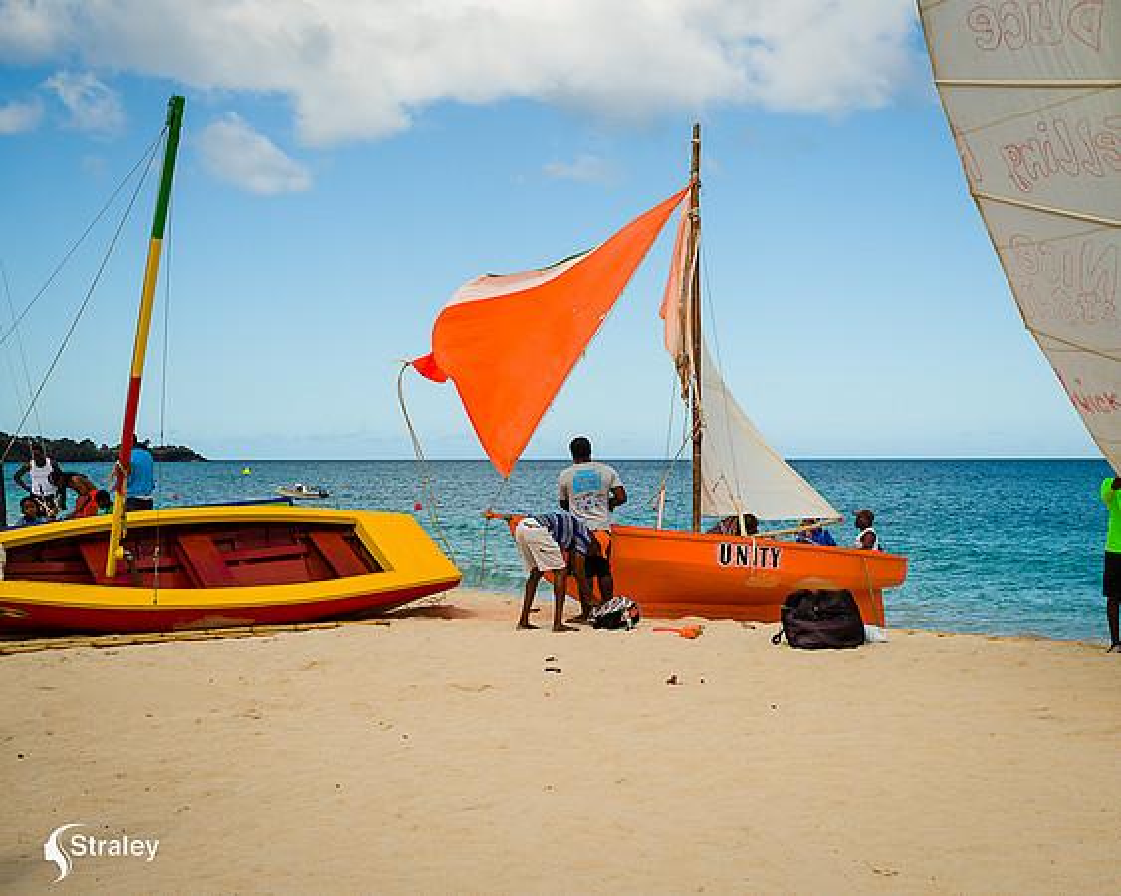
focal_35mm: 52
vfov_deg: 29.3
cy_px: 444
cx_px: 668
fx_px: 1711
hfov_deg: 36.2
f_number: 6.3
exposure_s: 1/320
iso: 64
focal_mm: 44
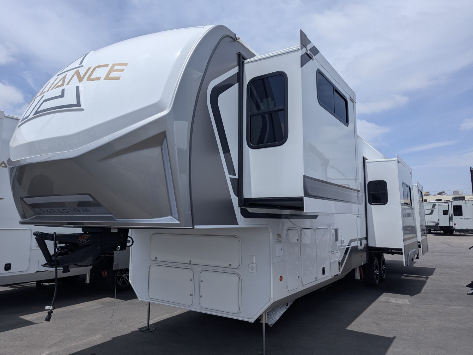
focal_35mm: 25
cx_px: 228
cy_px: 181
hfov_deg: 69.4
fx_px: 342
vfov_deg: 54.9
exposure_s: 1/4717
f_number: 1.85
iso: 47
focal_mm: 6.81
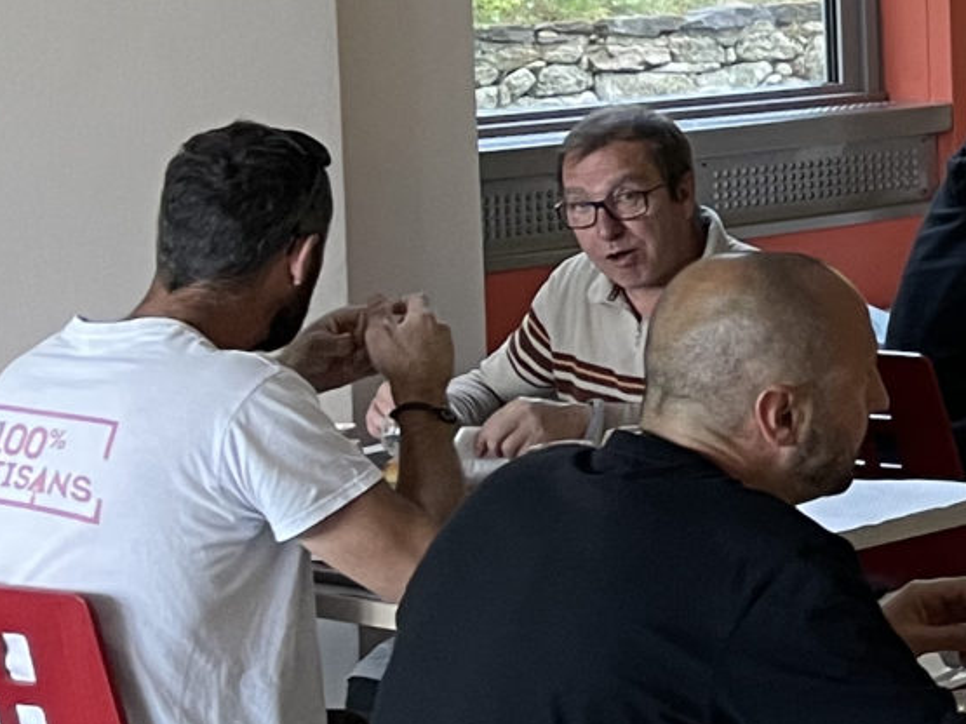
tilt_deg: -2.2
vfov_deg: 12.2
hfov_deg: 13.9
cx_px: 1927
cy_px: 10
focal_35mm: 120
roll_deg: +1.3
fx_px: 3348
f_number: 1.6
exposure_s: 1/50
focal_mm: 4.2
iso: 100
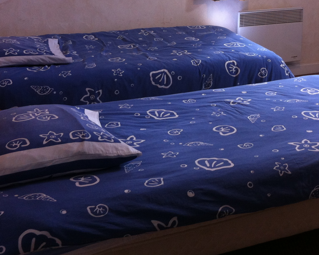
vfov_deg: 23.0
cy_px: 36
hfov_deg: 28.9
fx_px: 614
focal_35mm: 65
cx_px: 214
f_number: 2.8
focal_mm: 3.85
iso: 100
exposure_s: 1/15
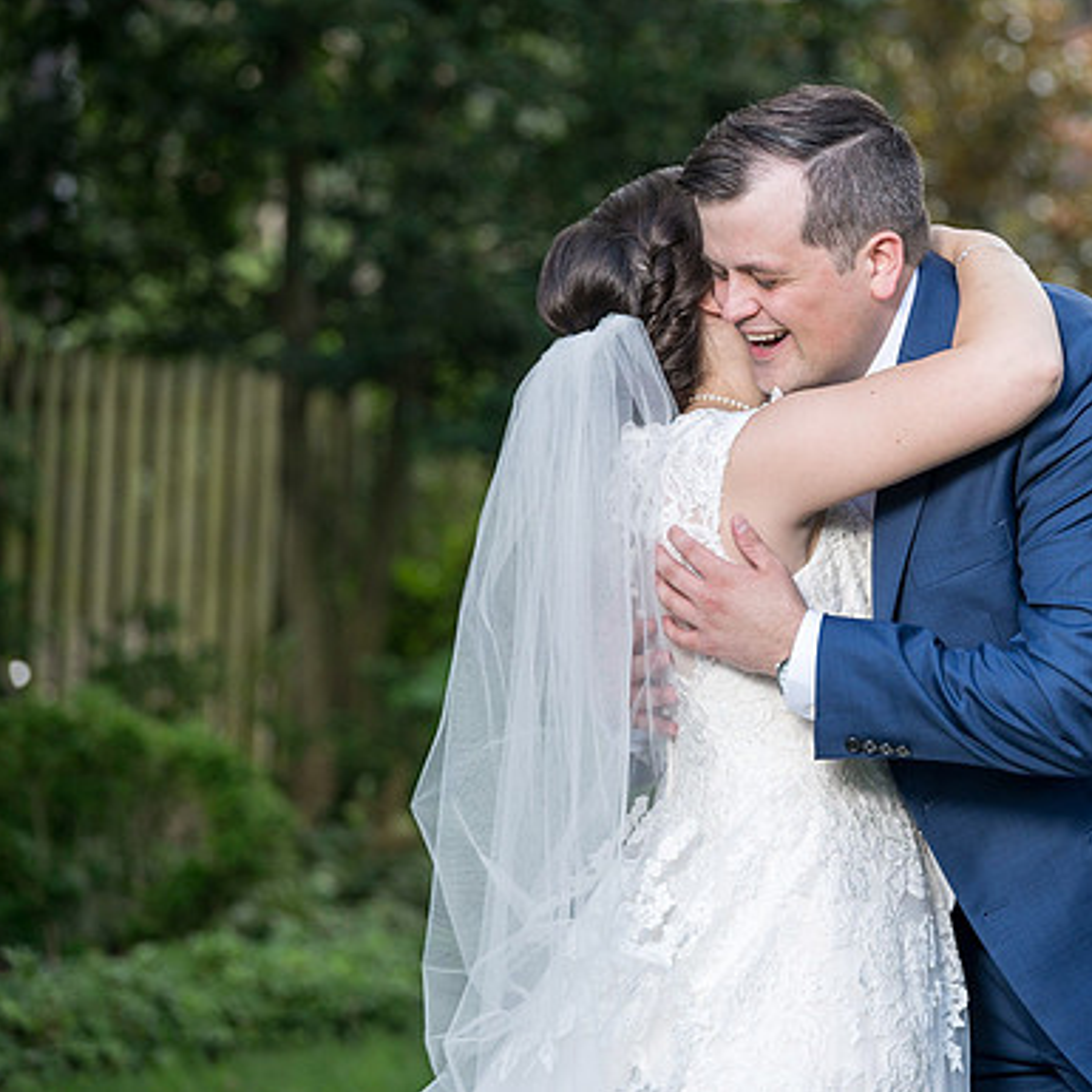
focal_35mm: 157
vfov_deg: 11.1
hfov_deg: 11.1
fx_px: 5603
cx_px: 847
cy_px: 505
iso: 100
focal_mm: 114
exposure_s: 1/200
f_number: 4
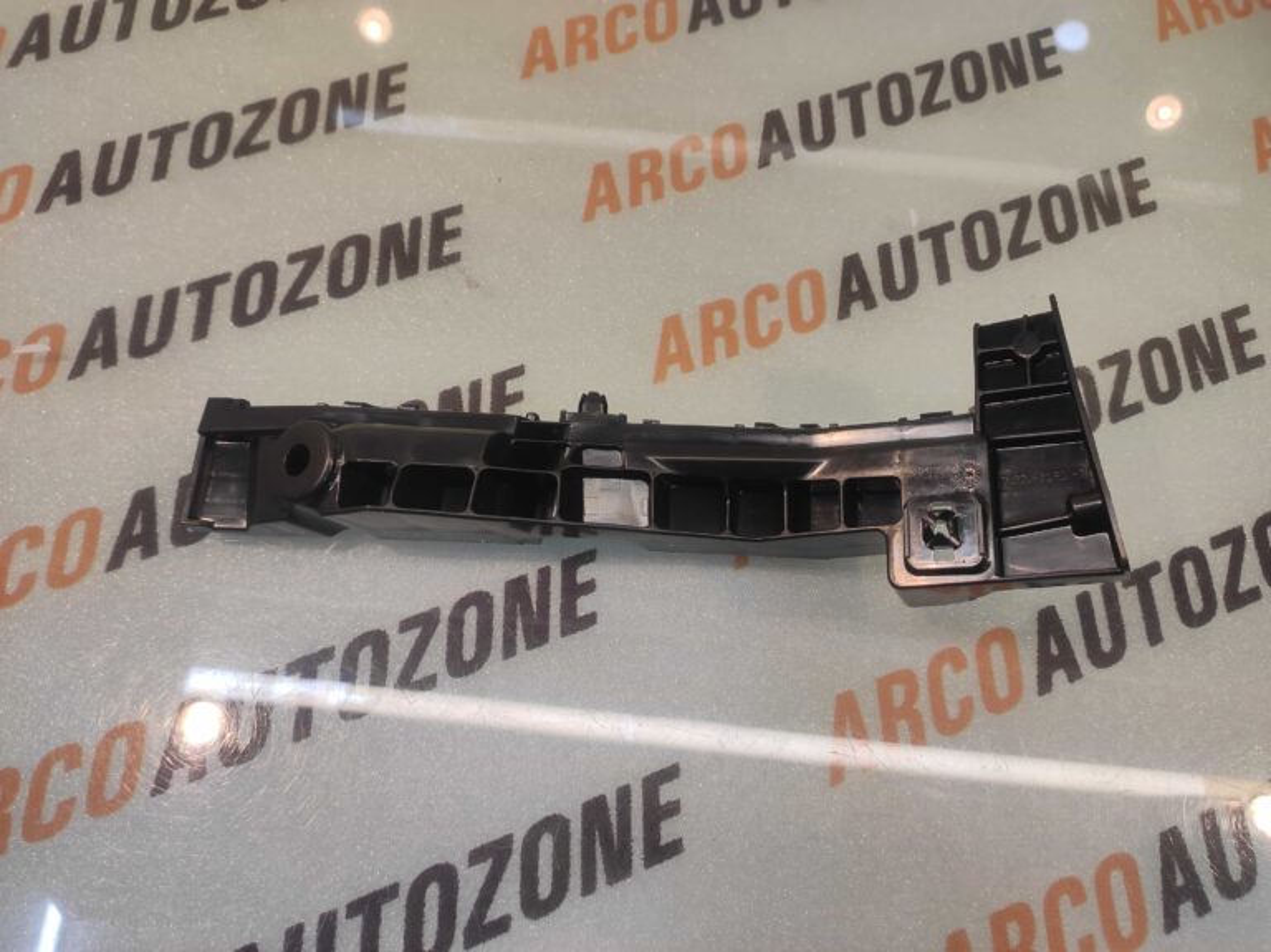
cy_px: 476
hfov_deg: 91.1
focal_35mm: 17
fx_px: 624
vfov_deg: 74.7
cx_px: 636
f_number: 1.79
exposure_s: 1/33
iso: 81
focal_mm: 4.74
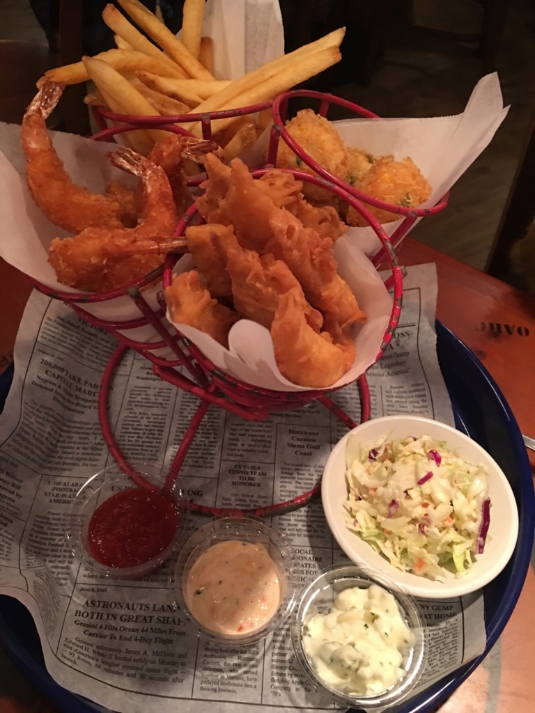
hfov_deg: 48.2
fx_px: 598
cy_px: 356
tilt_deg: -48.5
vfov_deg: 61.7
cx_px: 268
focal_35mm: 29
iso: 64
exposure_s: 1/4
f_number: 2.2
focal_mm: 4.15
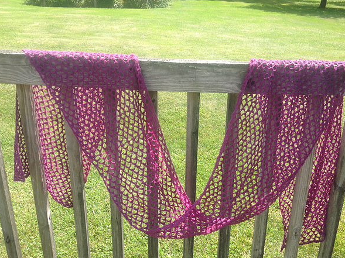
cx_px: 180
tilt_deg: -19.6
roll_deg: -1.5
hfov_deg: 49.0
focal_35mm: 38
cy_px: 137
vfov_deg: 37.7
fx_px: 378
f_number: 2.4
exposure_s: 1/657
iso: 50
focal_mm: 4.28
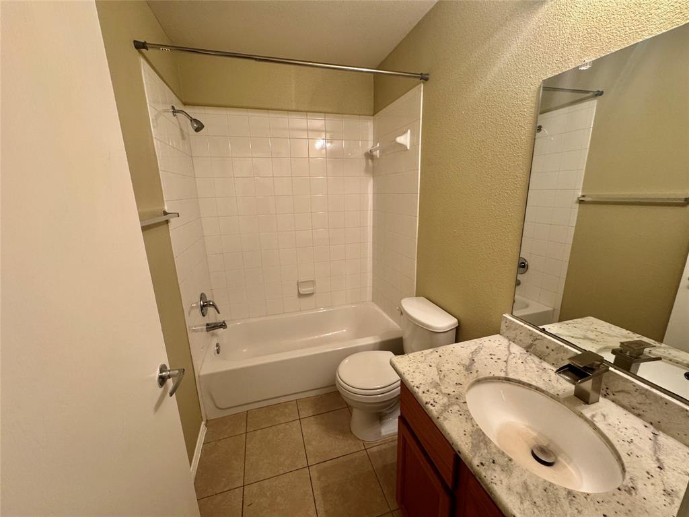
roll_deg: +1.3
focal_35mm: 14
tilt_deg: -14.0
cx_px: 344
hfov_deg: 102.1
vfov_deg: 85.7
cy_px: 258
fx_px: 279
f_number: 2.2
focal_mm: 2.22
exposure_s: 1/60
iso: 200
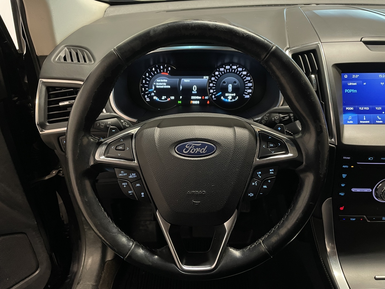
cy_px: 144
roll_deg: +1.2
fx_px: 289
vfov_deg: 53.1
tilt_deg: -34.5
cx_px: 192
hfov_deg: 67.3
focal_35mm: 26
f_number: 1.6
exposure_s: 1/45
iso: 500
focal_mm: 4.2
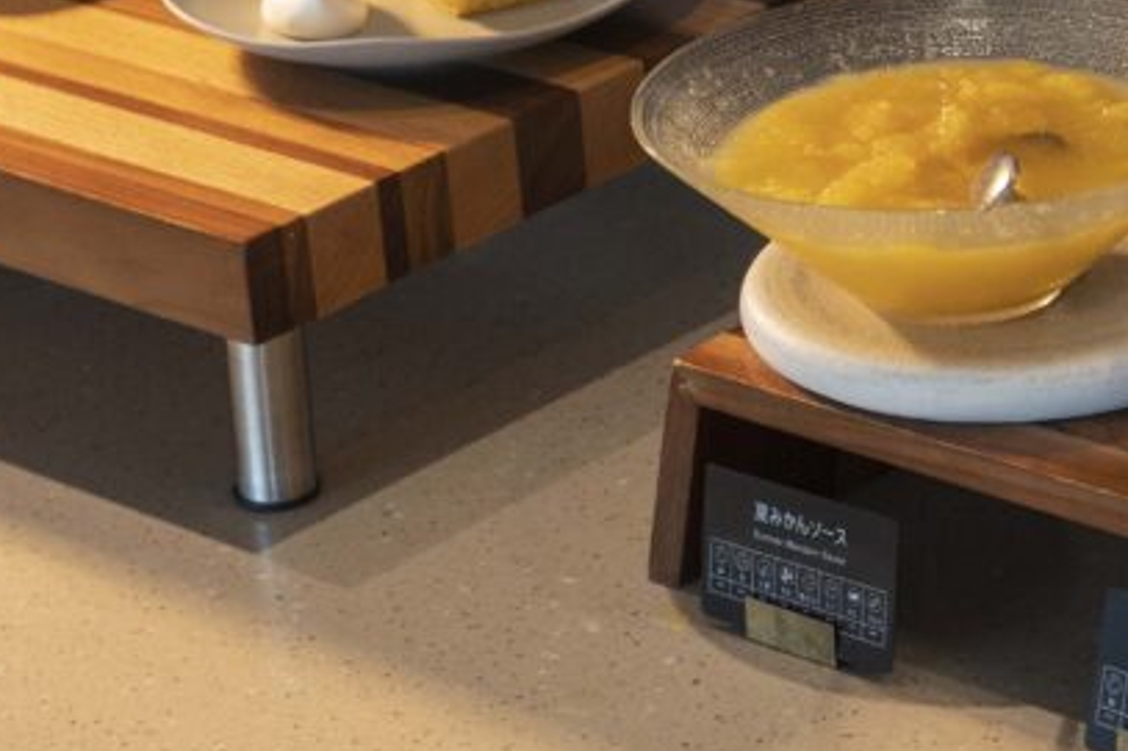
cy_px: -151
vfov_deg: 9.0
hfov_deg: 13.6
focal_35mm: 151
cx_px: 626
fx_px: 4729
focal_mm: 60
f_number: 5.6
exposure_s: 1/160
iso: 2000
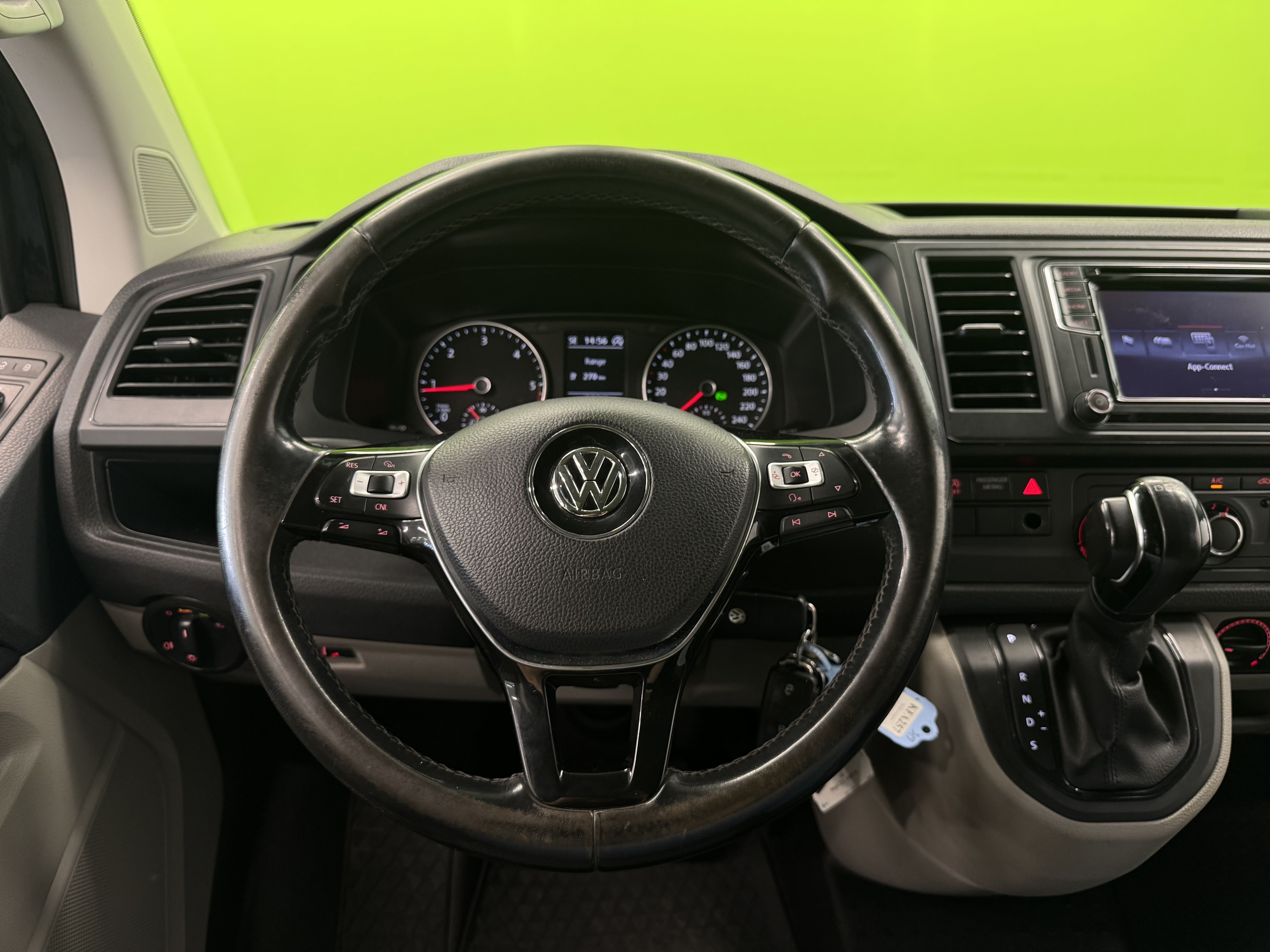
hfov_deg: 71.6
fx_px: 881
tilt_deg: -22.8
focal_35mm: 24
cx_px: 635
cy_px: 476
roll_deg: -1.0
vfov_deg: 56.8
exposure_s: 1/50
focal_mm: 6.76
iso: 250
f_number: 1.78
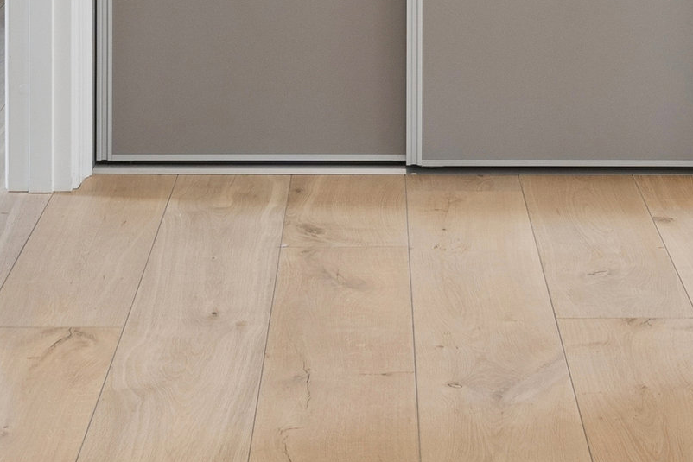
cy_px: -365
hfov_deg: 20.2
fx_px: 1944
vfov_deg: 12.4
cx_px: 417
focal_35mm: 101
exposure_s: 1/30
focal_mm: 18
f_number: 8
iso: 200
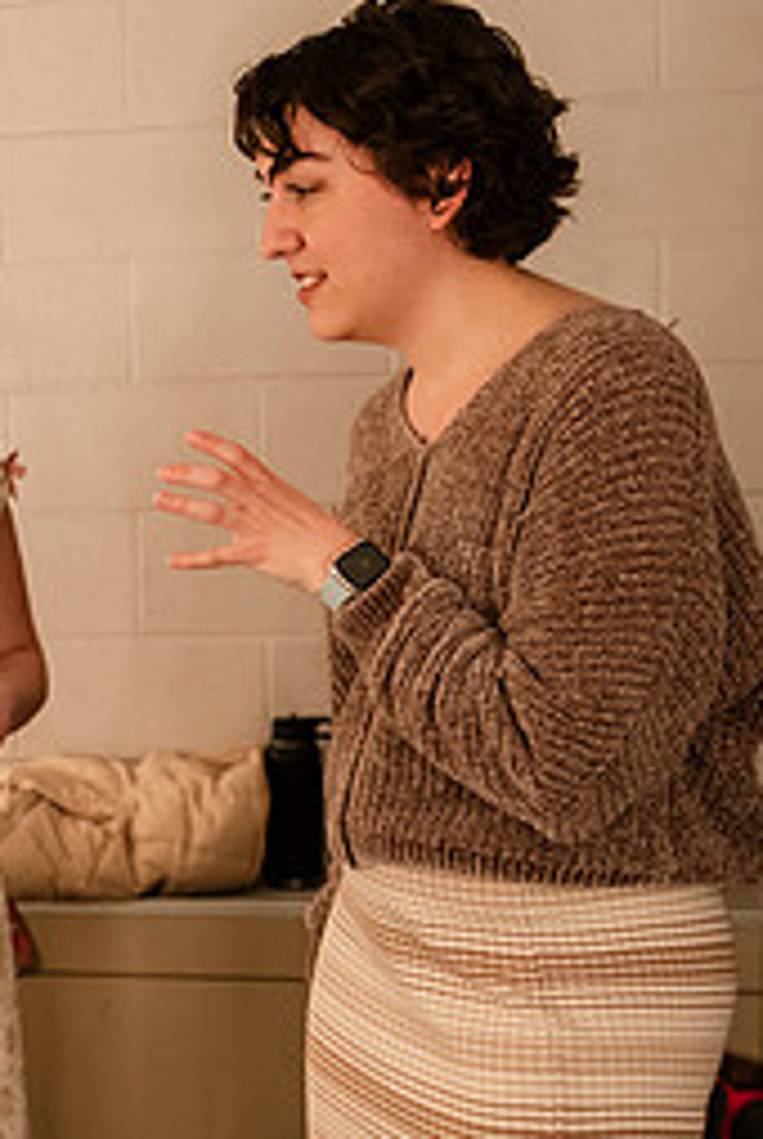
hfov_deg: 18.0
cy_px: 612
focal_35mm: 73
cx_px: -108
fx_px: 2314
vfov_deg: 27.7
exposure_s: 1/60
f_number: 3.2
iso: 1000
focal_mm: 32
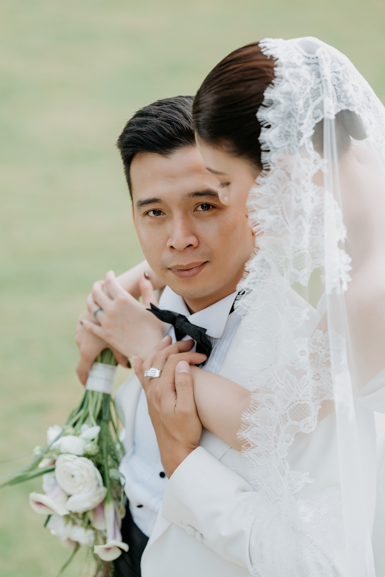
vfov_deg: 23.9
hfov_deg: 16.1
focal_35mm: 85
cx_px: 192
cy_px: 288
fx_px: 1363
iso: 100
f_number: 2.5
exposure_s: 1/400
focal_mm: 85
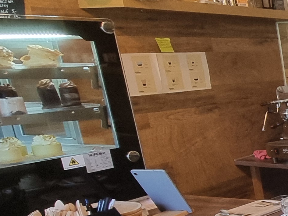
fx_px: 458
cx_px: 563
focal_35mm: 55
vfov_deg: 26.0
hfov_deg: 19.9
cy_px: 180
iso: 320
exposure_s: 1/50
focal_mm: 2.2
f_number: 2.2
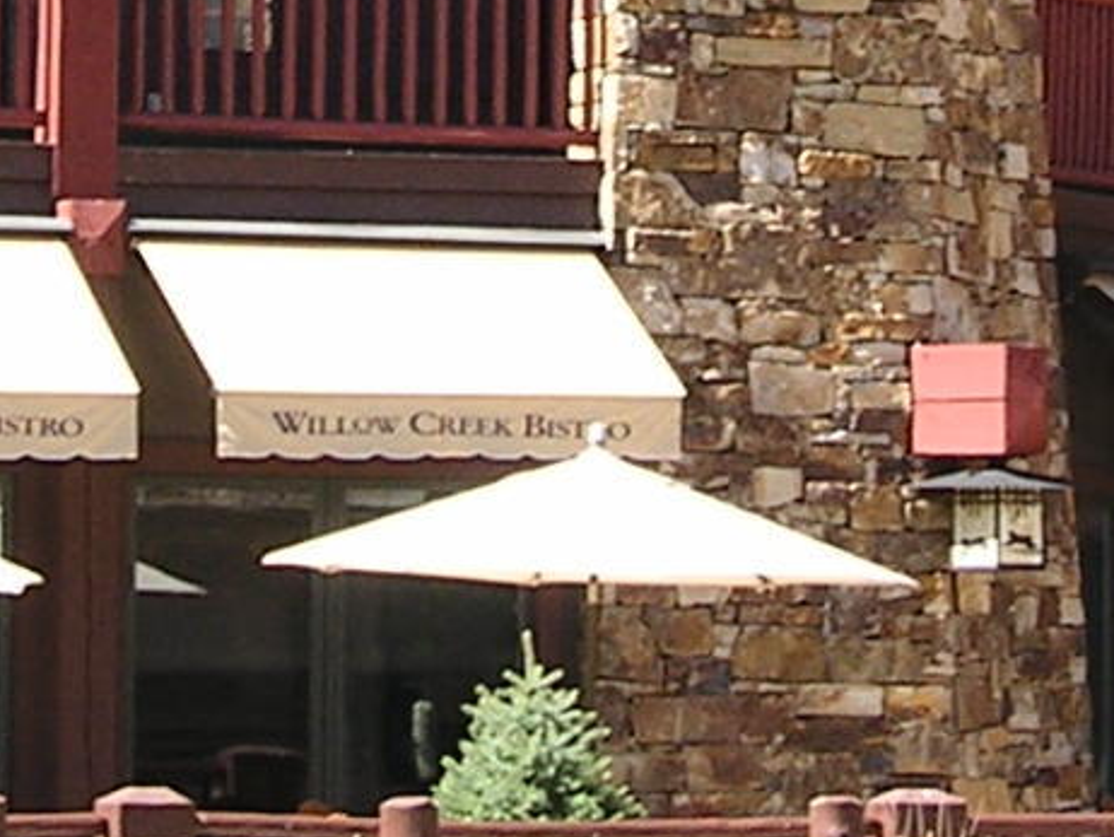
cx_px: 526
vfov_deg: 5.8
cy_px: -470
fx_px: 8146
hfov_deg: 7.8
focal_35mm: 253
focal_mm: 10
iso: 50
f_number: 6.3
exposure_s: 1/72.1
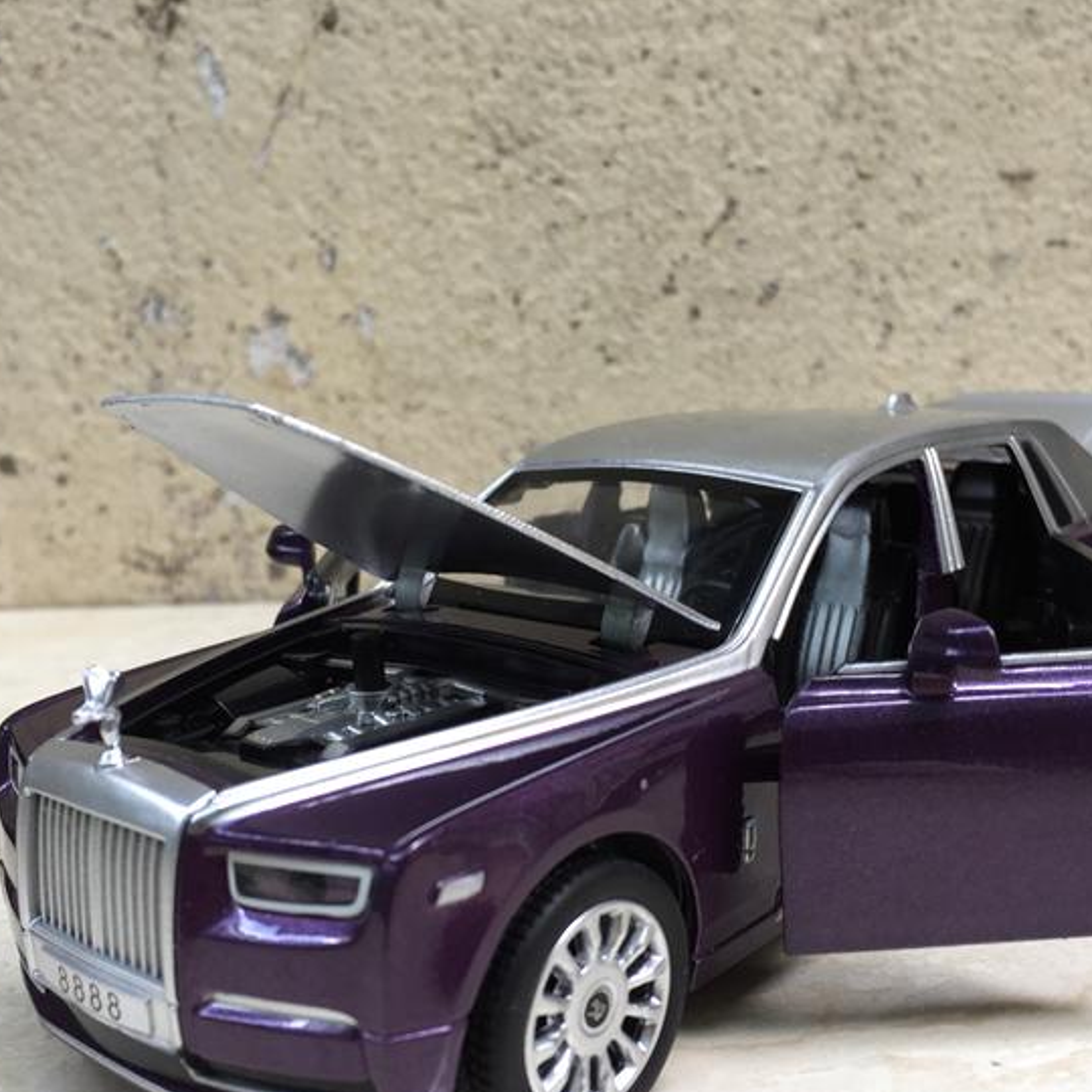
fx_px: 1356
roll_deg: -0.6
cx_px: 584
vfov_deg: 43.8
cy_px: 597
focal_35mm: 38
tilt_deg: -14.1
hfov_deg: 43.8
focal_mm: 4.15
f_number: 2.2
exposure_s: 1/50
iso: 32
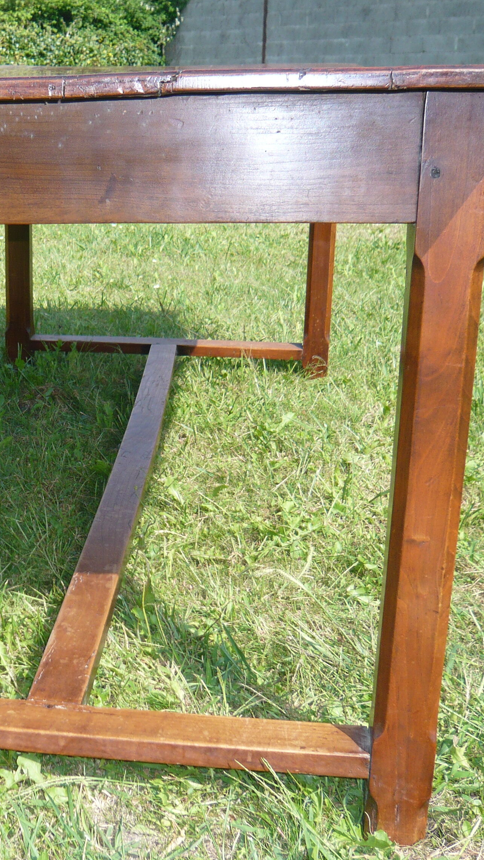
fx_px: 1141
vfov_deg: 41.3
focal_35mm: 50
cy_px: 435
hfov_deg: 23.3
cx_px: 42
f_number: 3.1
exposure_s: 1/500
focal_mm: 5.5
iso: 100
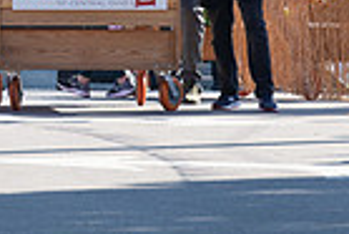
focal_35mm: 878
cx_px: -153
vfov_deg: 1.6
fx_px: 8520
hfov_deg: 2.3
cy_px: -137
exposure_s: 1/250
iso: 200
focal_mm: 165
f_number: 7.1
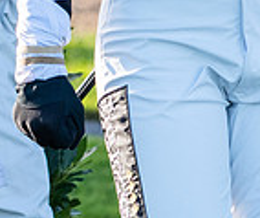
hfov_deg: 1.2
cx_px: 298
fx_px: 11924
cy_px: -212
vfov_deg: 1.0
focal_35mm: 1521
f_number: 6.3
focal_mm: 220
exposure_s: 1/500
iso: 800
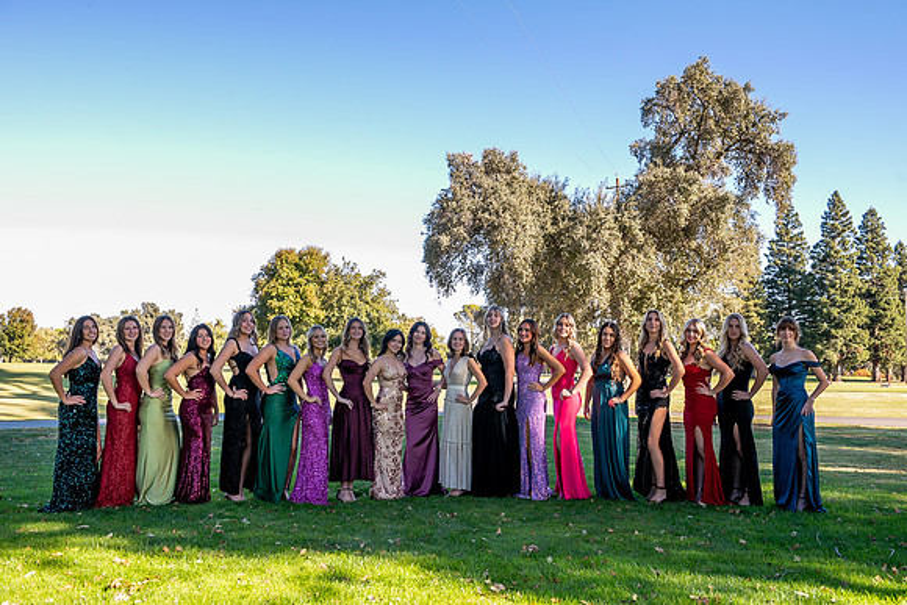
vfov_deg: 43.6
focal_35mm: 30
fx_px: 757
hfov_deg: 61.8
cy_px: 302
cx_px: 454
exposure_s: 1/250
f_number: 6.3
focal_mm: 29
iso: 320
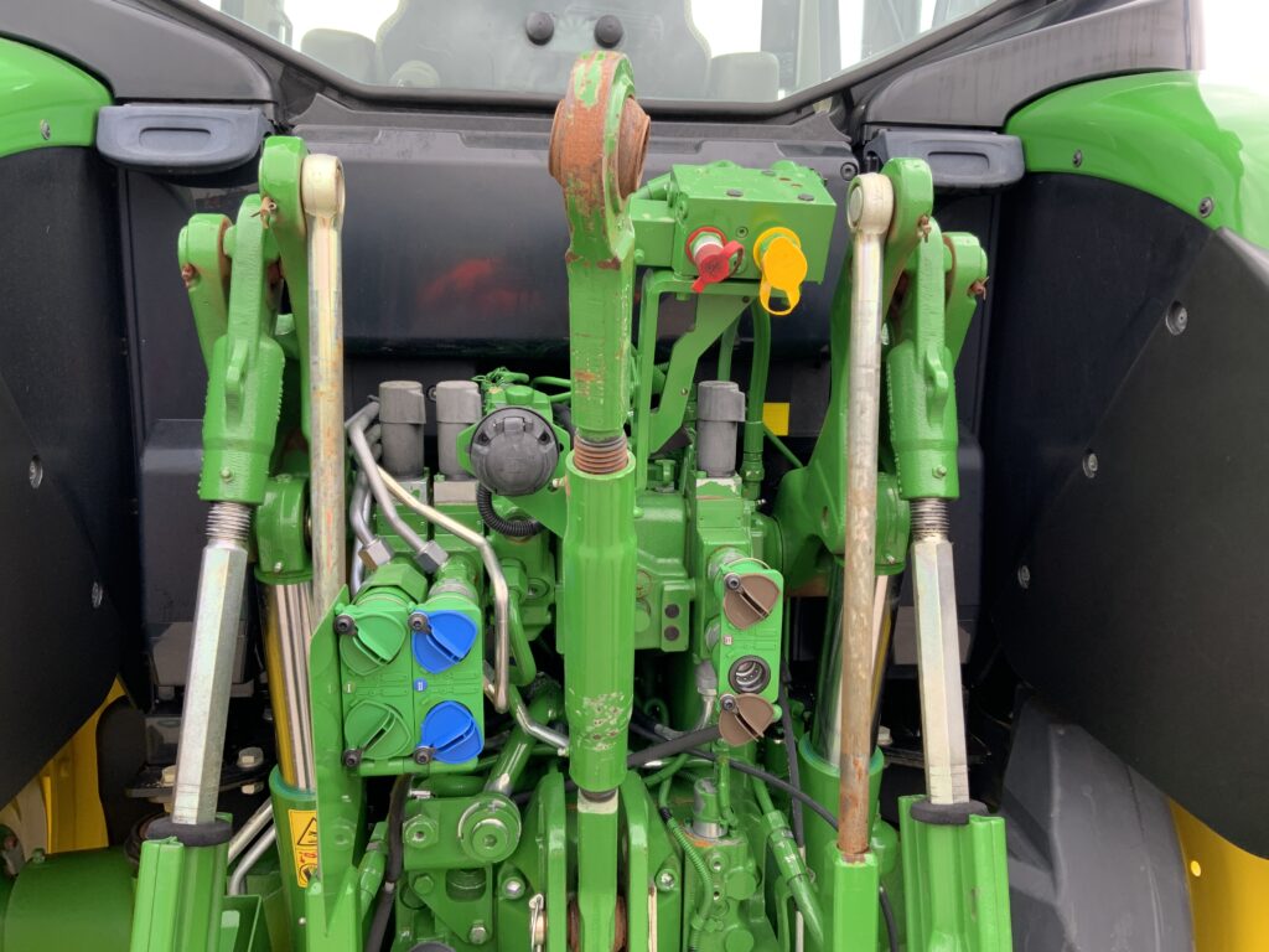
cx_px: 634
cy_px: 476
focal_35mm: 29
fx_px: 1063
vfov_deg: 48.2
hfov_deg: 61.7
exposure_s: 1/122
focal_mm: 3
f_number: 1.8
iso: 20
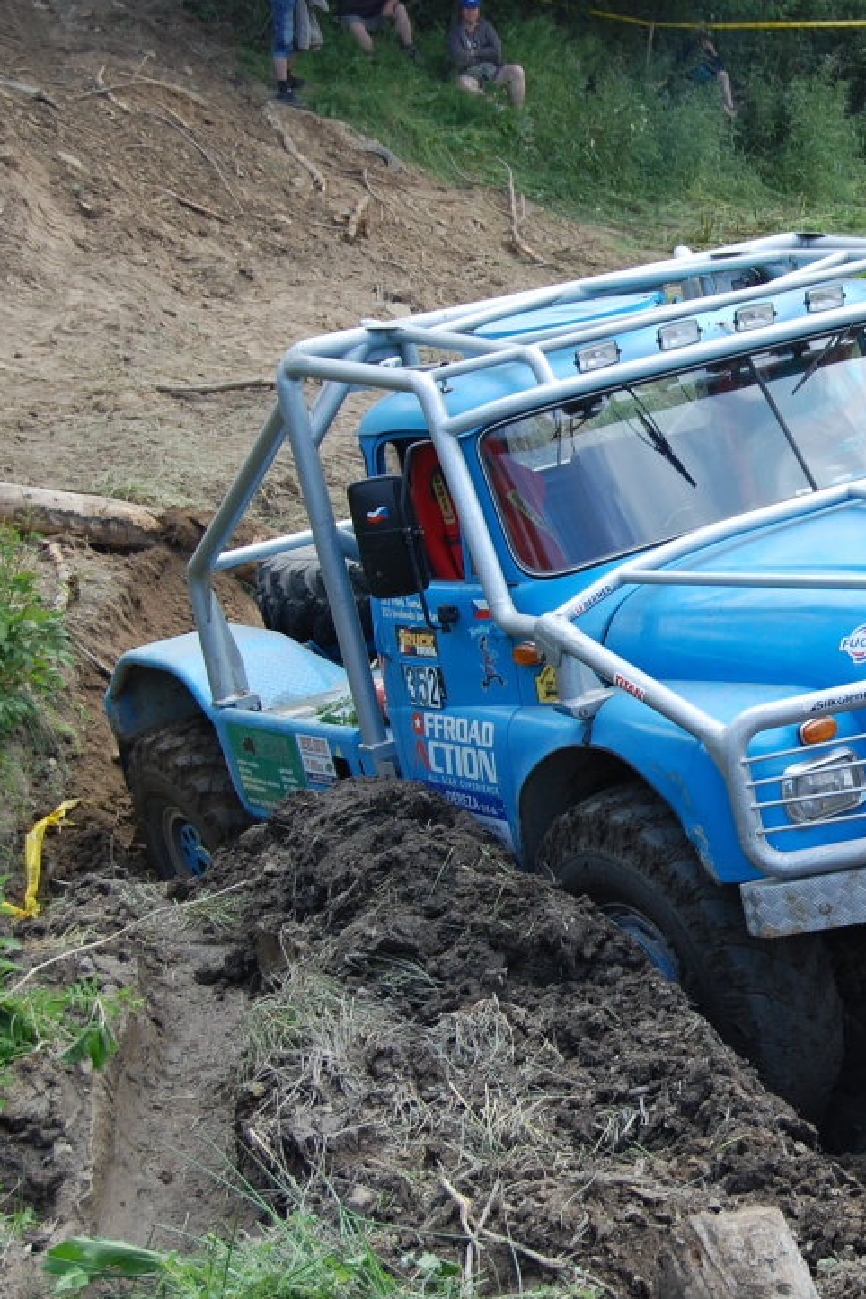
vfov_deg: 25.4
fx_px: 2878
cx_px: 864
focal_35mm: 80
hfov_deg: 16.8
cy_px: 651
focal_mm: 35
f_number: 7.1
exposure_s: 1/200
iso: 200
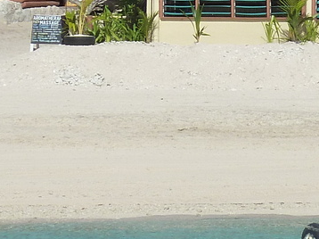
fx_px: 12331
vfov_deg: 1.1
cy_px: -2
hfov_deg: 1.5
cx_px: 376
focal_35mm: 1339
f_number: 5.6
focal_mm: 49.2
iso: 125
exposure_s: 1/800
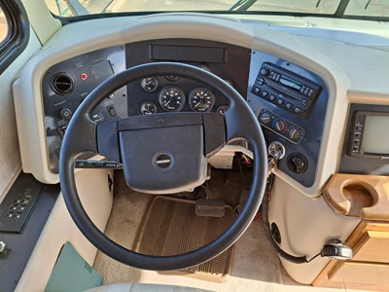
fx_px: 281
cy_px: 146
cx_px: 194
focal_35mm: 25
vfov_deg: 54.9
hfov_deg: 69.4
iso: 32
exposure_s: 1/218
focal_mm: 4.69
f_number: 1.8
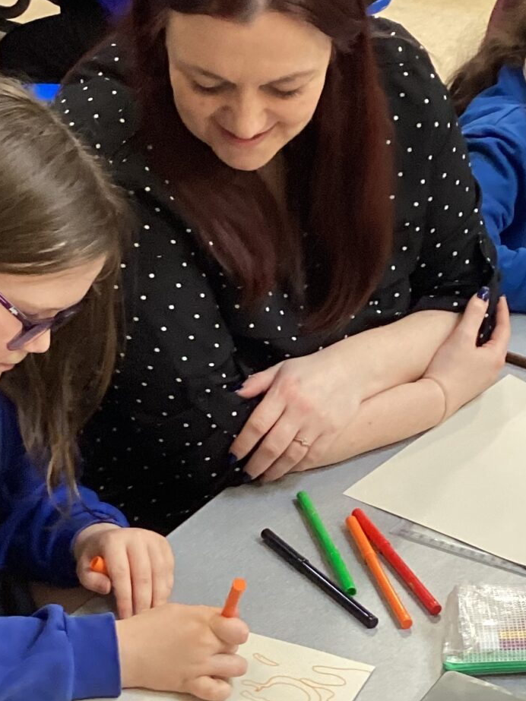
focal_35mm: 86
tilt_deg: -30.3
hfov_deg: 17.1
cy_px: 447
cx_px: 337
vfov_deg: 22.7
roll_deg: -2.6
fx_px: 1743
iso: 250
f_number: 2.4
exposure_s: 1/50
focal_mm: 3.3
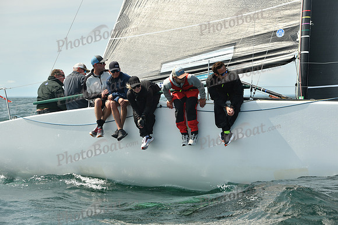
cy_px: 112
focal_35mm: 90
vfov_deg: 15.2
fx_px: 845
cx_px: 169
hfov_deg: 22.6
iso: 320
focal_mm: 90
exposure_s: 1/1600
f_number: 7.1
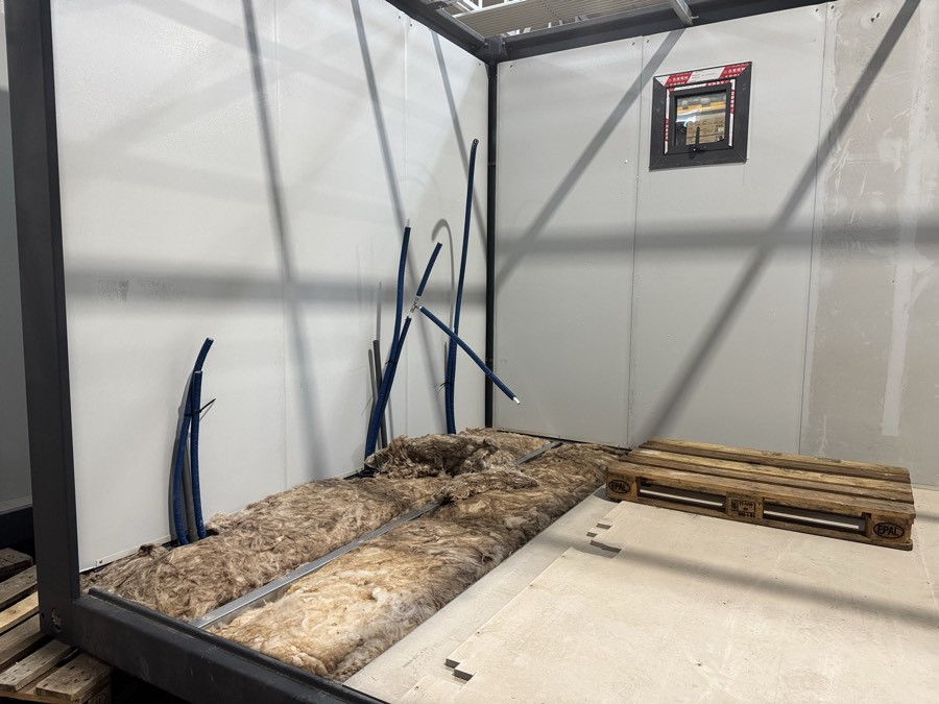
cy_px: 352
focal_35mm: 24
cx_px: 470
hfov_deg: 71.6
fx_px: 651
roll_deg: -0.1
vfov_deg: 56.8
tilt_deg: -2.7
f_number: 1.78
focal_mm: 6.76
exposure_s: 1/97
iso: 200
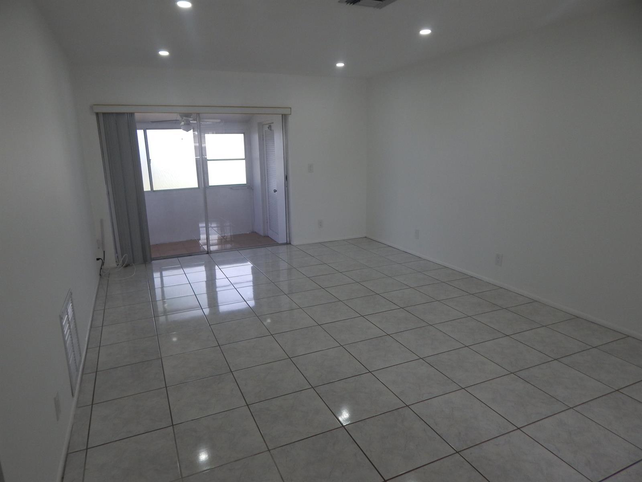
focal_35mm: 22
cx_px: 321
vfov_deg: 61.1
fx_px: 408
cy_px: 241
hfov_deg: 76.4
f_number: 3
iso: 125
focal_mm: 4
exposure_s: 1/80
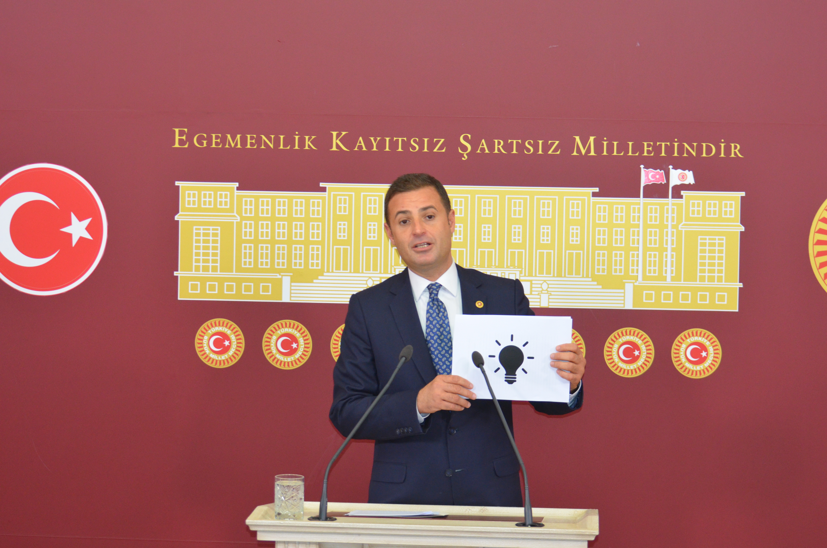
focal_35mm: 105
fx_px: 2407
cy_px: 274
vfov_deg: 13.0
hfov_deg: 19.5
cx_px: 414
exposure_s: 1/60
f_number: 4.5
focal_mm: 70
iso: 1400
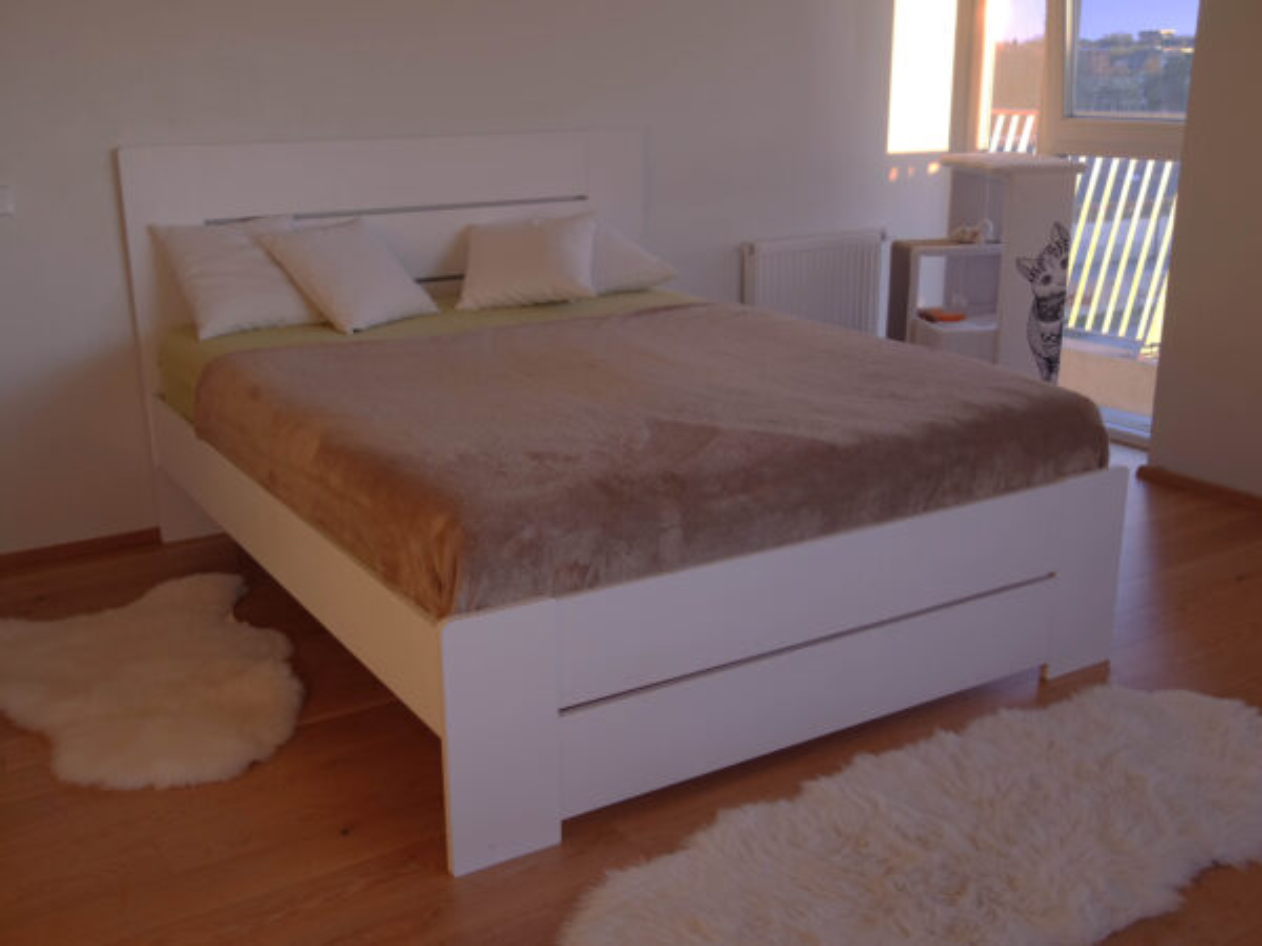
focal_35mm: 38
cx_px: 631
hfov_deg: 49.0
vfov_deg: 37.7
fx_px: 1385
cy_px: 473
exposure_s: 1/50
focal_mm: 19
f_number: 3.8
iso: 640
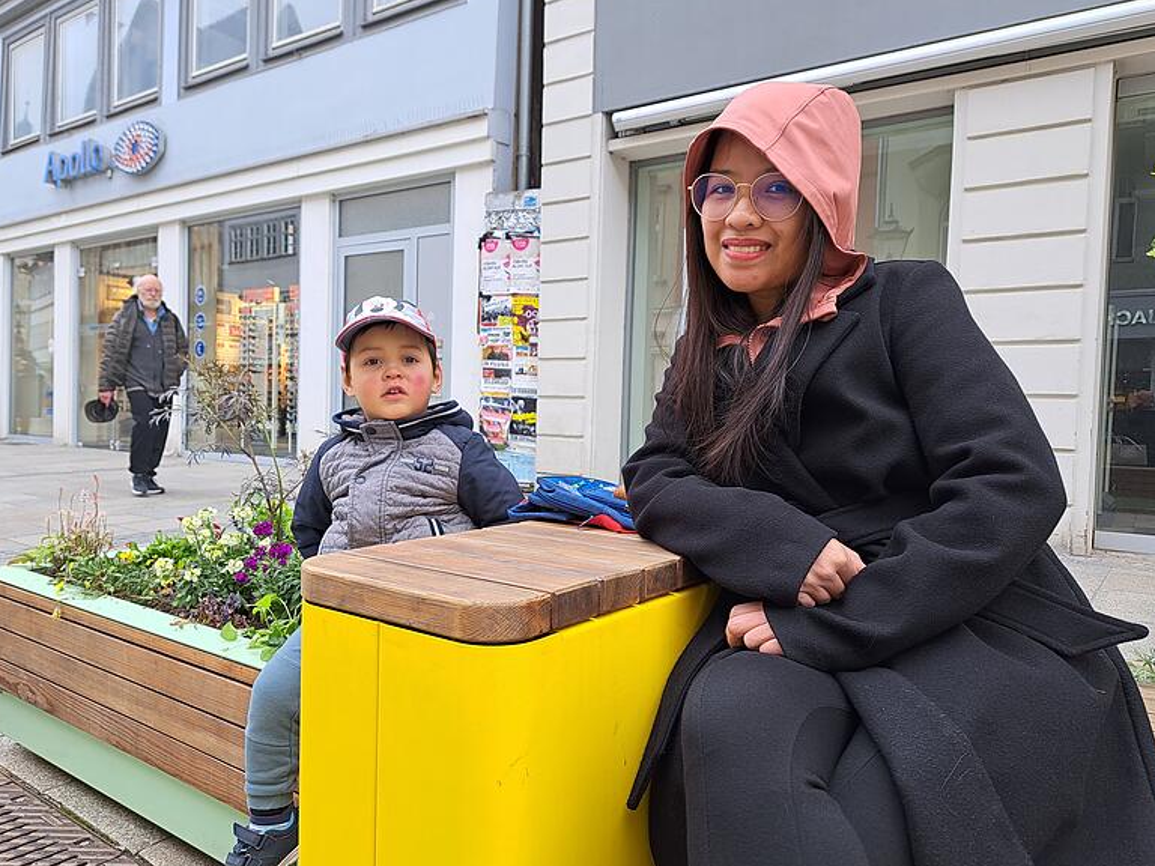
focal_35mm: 25
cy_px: 438
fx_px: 834
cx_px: 565
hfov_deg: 69.4
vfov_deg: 54.9
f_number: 1.8
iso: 50
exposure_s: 1/100
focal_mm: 5.23
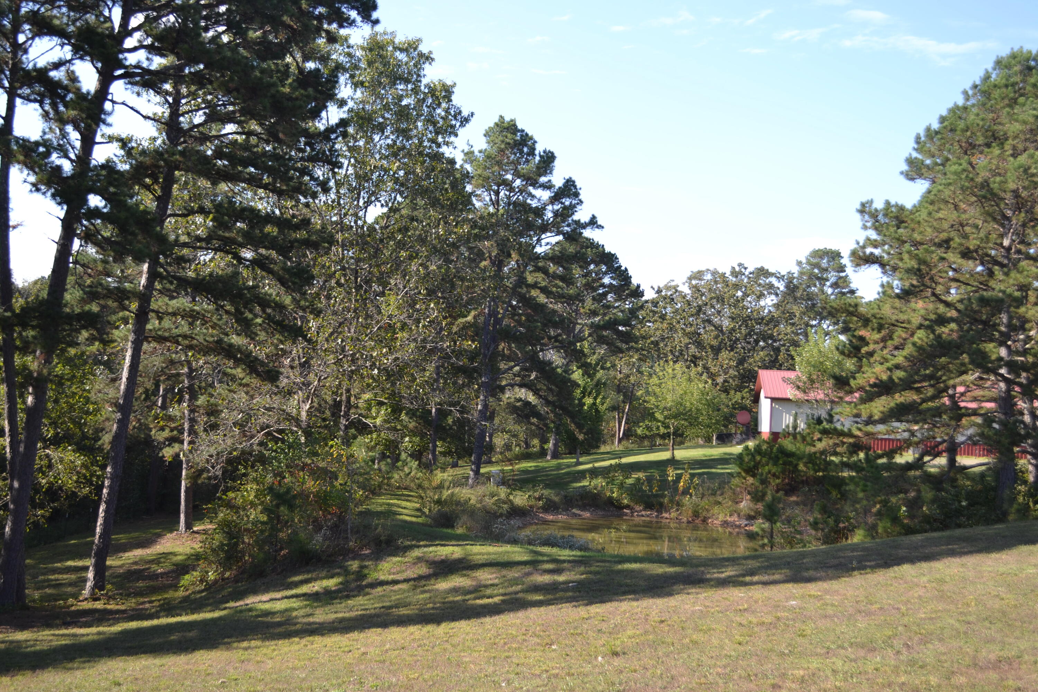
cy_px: 346
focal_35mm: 39
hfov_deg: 49.6
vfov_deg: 34.2
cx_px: 519
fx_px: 1124
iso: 100
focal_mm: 26
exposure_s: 1/160
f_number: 4.2
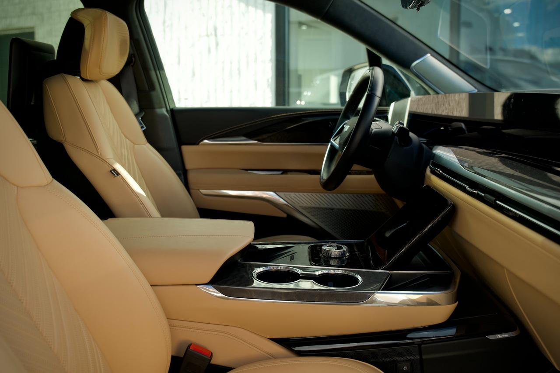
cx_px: 280
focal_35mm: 36
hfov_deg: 53.1
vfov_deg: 36.9
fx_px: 560
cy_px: 186
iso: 250
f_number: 2.8
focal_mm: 24
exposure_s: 1/50
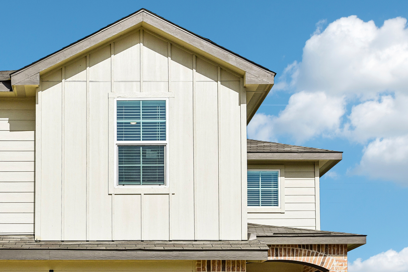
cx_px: 91
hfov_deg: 33.1
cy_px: 216
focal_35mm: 59
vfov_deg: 22.7
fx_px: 669
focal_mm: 35
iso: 400
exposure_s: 1/1600
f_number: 8
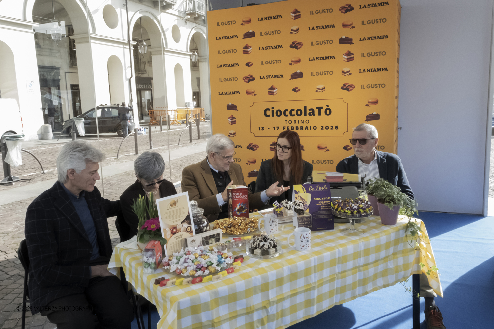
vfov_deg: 49.6
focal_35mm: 26
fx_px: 357
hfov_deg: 69.4
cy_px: 164
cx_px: 247
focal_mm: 17.1
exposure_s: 1/125
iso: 5000
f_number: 22
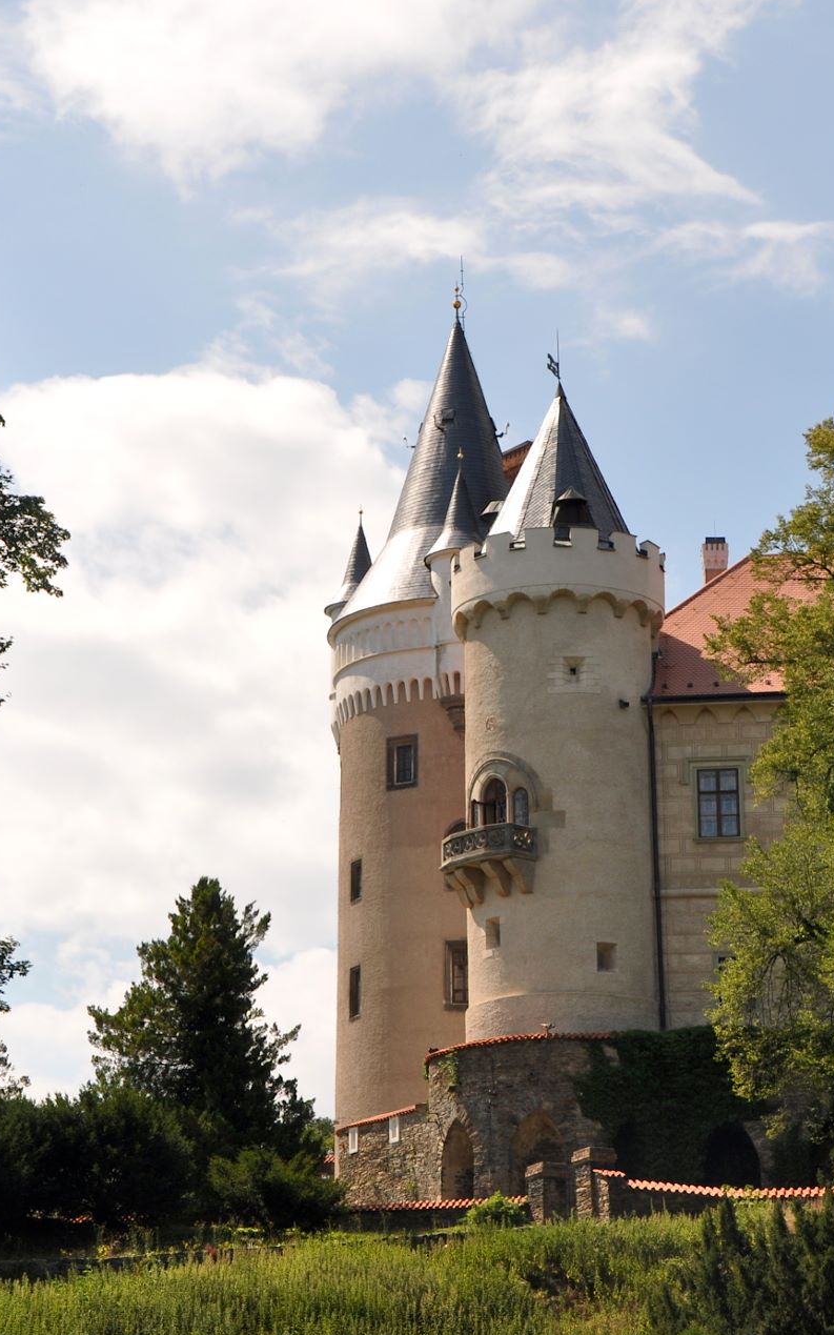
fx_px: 3528
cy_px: 670
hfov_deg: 13.5
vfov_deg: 21.4
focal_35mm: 97
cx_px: 391
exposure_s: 1/250
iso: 250
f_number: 8
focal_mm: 42
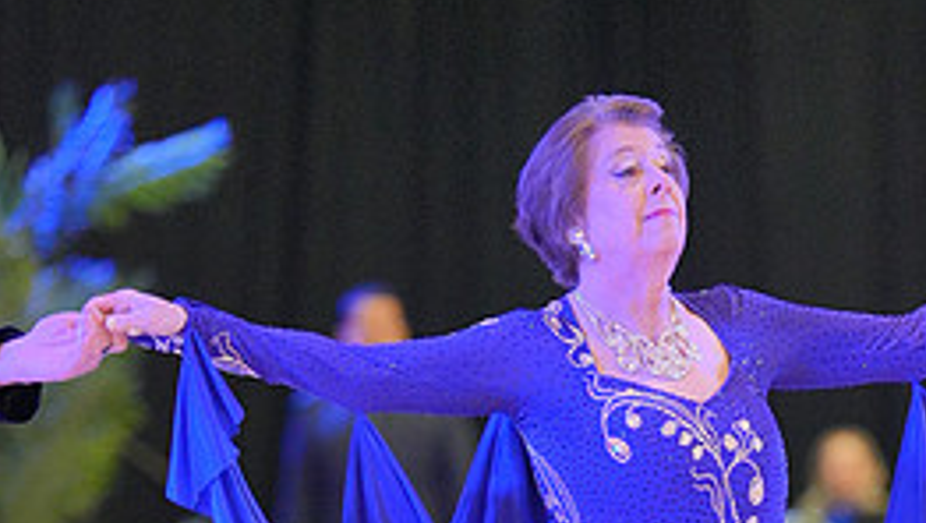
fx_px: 6661
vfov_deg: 4.5
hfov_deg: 7.9
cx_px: 624
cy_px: 742
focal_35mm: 271
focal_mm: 117
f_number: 2
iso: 6400
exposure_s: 1/500
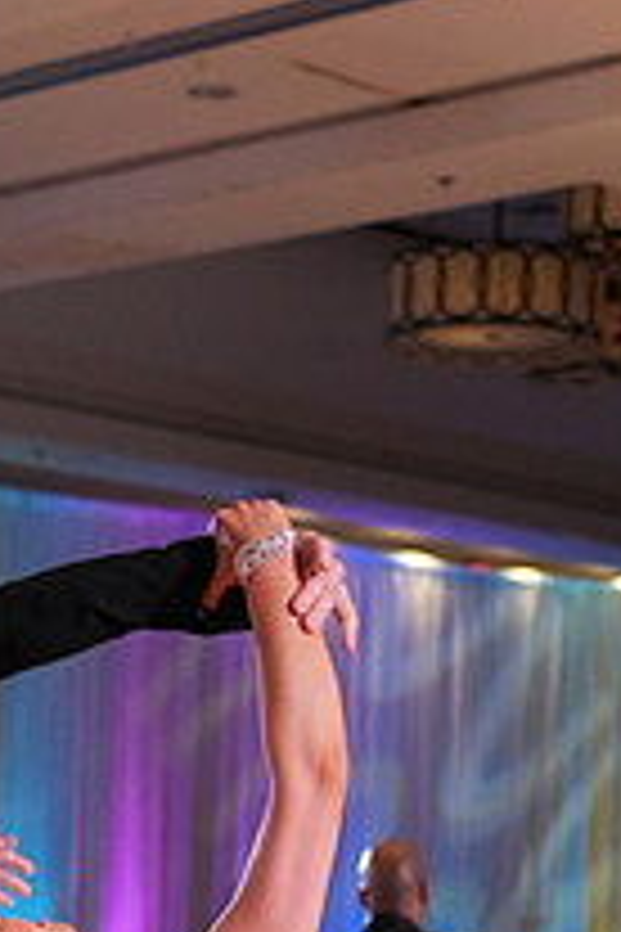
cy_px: 1292
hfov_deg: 9.9
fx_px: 3545
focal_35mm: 137
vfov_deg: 14.2
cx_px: -43
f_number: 4
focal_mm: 49
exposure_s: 1/400
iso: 2000
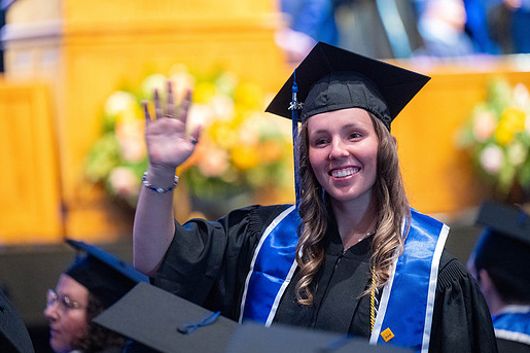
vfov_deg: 7.4
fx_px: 2737
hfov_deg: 11.1
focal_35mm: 186
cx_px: 286
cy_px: 171
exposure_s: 1/125
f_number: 2.8
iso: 6400
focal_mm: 165
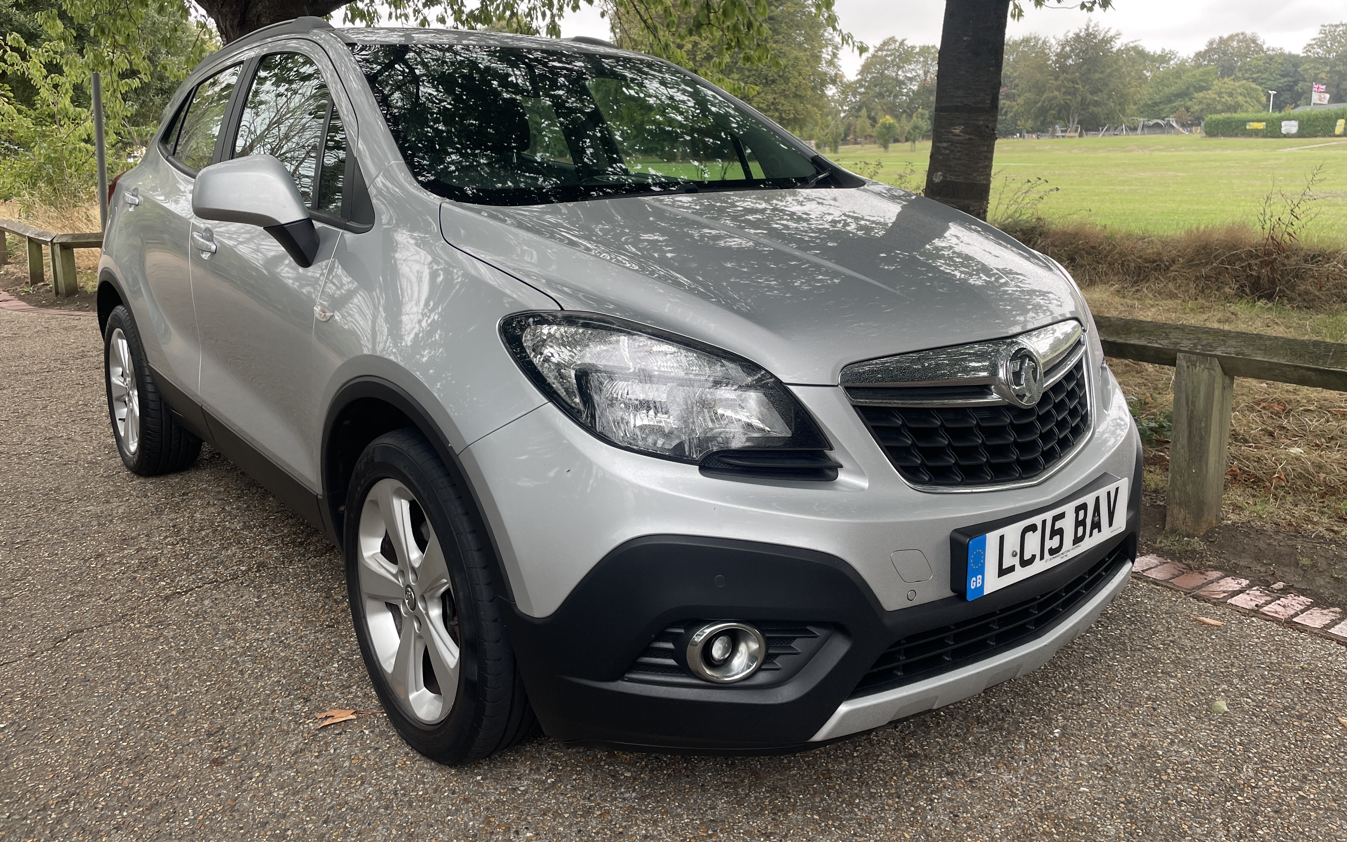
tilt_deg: -8.5
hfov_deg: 66.5
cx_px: 672
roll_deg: -0.4
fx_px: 1028
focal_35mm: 28
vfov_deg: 44.3
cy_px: 342
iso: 32
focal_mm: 4.2
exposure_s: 1/129
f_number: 1.6
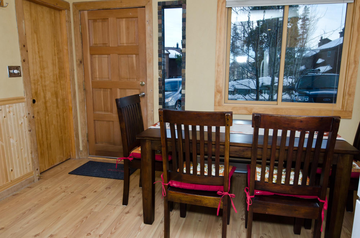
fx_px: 254
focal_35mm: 26
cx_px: 180
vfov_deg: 50.2
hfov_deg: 70.5
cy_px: 119
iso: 400
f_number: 10
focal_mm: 17
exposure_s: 1/60
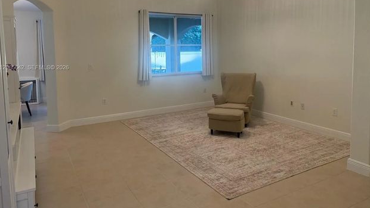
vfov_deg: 42.3
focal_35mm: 27
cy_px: 68
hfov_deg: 69.9
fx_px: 265
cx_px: 186
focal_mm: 6.76
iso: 200
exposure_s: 1/125
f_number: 1.78
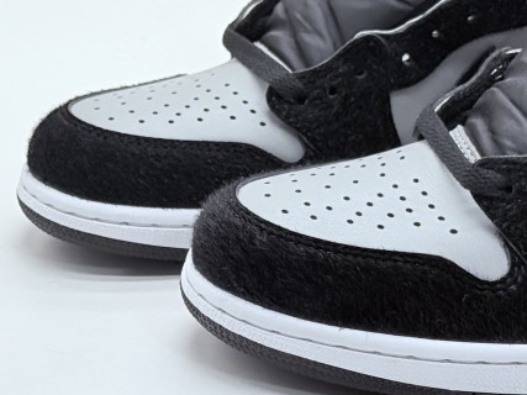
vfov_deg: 30.3
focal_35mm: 48
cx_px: 264
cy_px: 198
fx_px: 731
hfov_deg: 39.7
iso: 64
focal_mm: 6.76
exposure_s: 1/557
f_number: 1.78
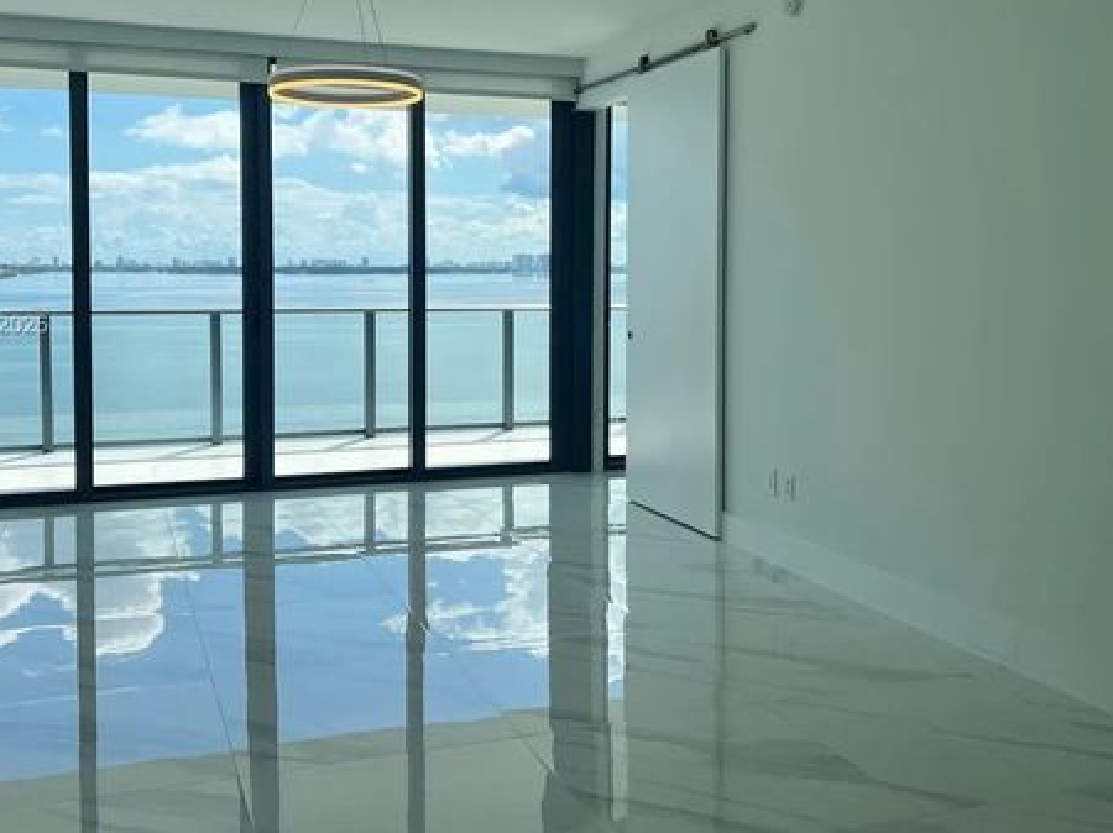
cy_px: 326
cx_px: 532
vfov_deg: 38.4
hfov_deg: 50.1
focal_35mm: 37
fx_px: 1189
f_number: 1.5
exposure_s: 1/3704
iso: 50
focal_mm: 5.7
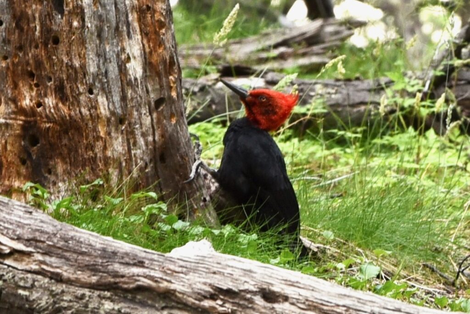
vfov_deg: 16.1
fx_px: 1110
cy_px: 157
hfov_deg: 23.9
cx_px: 235
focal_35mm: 85
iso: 400
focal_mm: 85
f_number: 5
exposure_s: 1/250
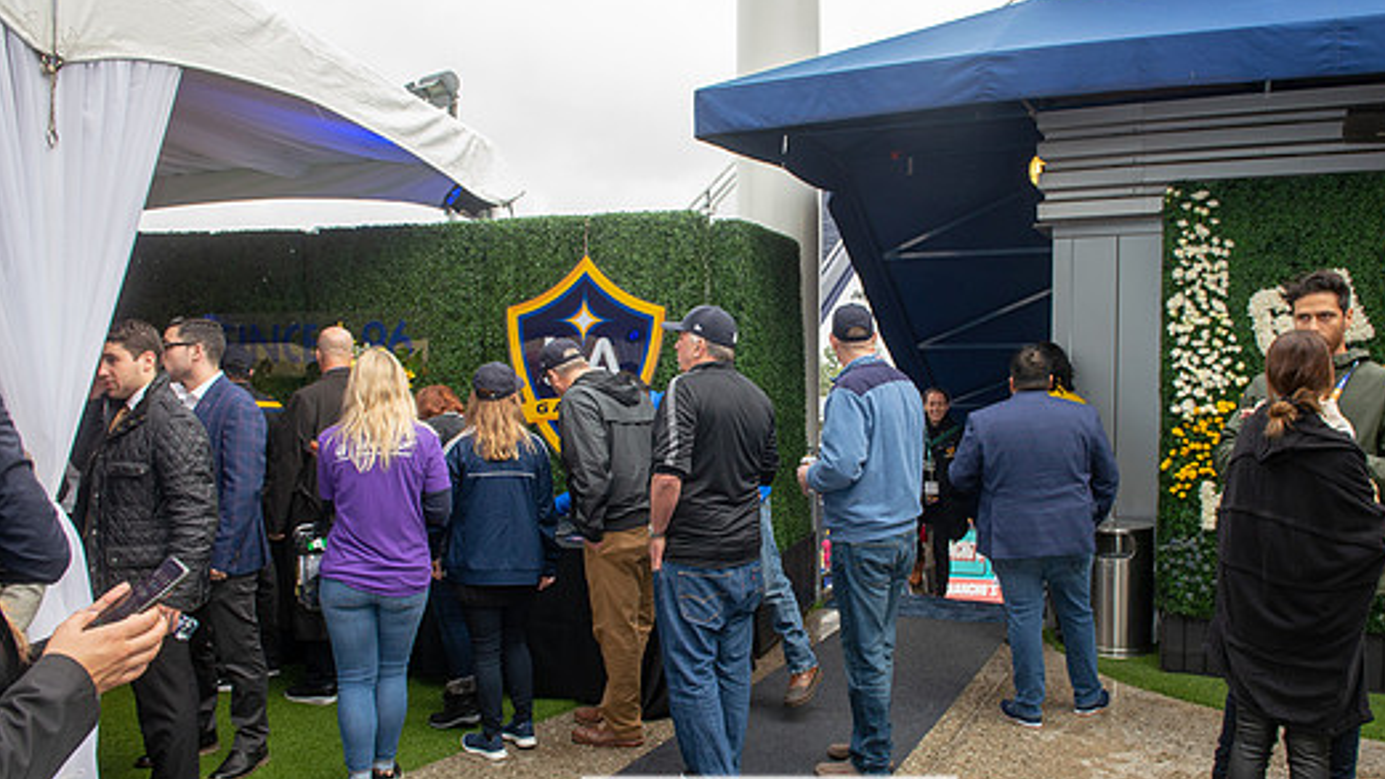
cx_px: 768
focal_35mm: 28
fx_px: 1028
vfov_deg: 41.5
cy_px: 413
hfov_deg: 67.7
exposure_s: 1/160
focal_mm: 24
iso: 500
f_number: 6.3
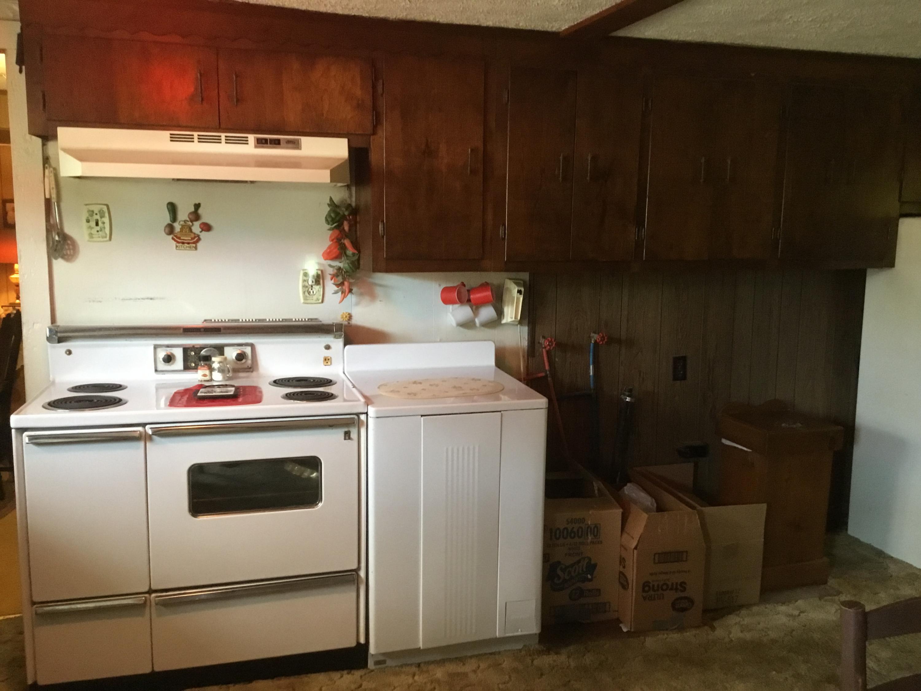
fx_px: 825
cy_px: 346
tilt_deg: -3.8
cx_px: 460
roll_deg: -0.5
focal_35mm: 31
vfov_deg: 45.4
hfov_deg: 58.4
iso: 200
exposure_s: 1/20
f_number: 2.4
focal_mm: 3.3
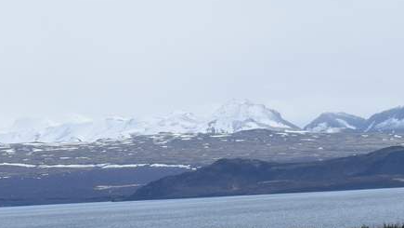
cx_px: 123
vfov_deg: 5.9
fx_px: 2178
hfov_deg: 10.6
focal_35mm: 203
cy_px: 296
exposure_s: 1/800
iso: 1000
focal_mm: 55
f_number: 14
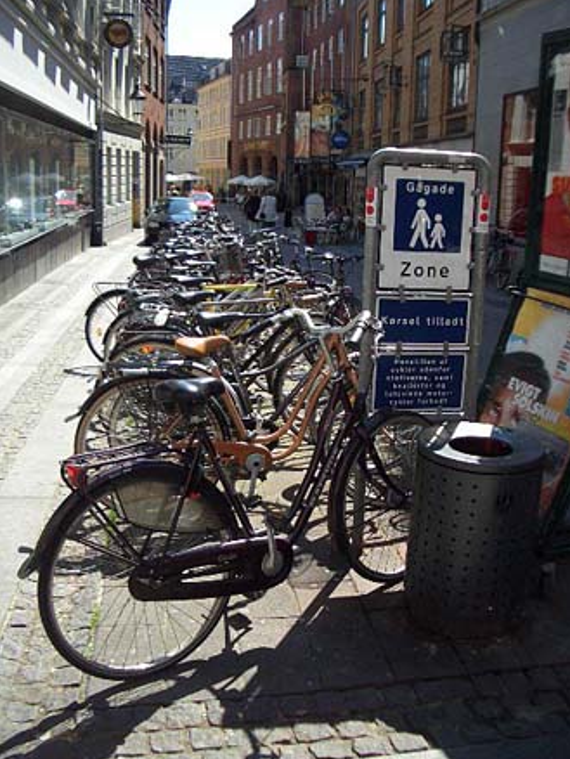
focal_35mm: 36
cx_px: 291
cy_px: 373
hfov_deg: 39.7
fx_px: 790
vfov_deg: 51.3
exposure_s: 1/640
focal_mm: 5.8
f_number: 2.6
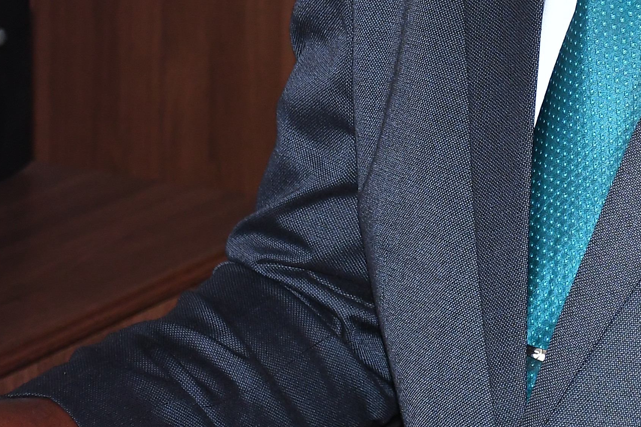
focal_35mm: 207
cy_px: -230
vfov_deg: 6.5
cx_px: 836
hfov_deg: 9.8
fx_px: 3685
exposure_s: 1/125
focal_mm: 42
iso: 800
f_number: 4.5
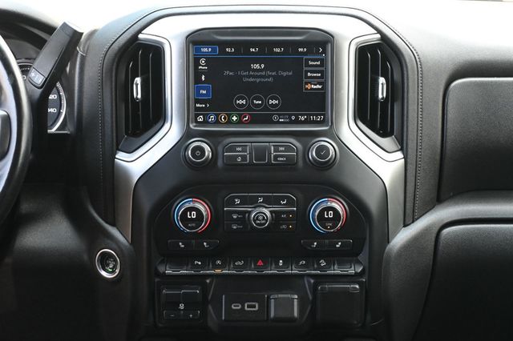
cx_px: 256
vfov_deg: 23.2
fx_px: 833
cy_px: 170
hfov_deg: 34.2
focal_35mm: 58
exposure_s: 1/125
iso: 3200
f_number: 5.6
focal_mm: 39
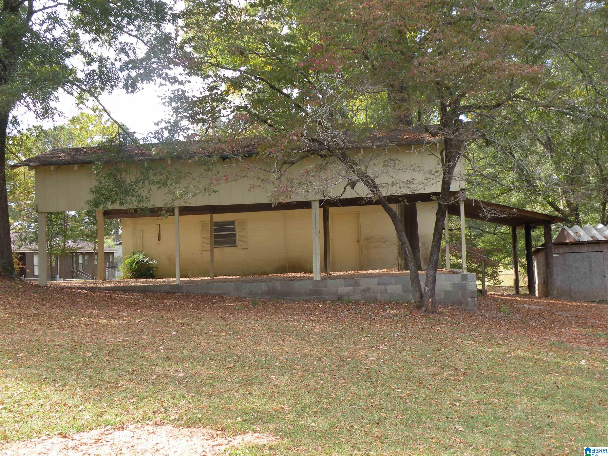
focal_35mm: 42
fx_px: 738
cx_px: 304
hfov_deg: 44.8
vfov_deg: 34.3
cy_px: 228
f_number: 4
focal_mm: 7.4
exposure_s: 1/86.4
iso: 64
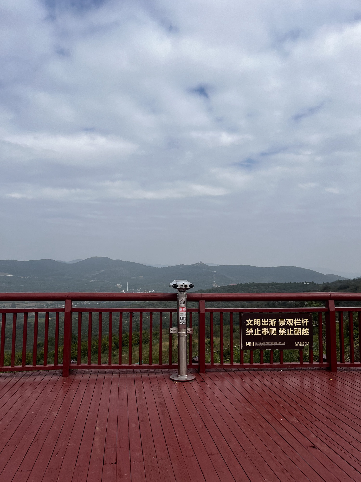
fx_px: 362
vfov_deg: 67.3
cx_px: 180
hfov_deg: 53.1
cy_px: 241
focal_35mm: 26
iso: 50
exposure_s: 1/4484
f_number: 1.6
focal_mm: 5.1
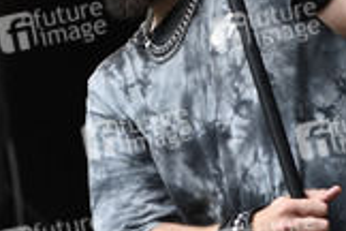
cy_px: 81
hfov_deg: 10.5
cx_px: 294
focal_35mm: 195
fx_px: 1874
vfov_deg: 7.0
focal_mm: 70
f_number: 3.5
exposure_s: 1/640
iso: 800
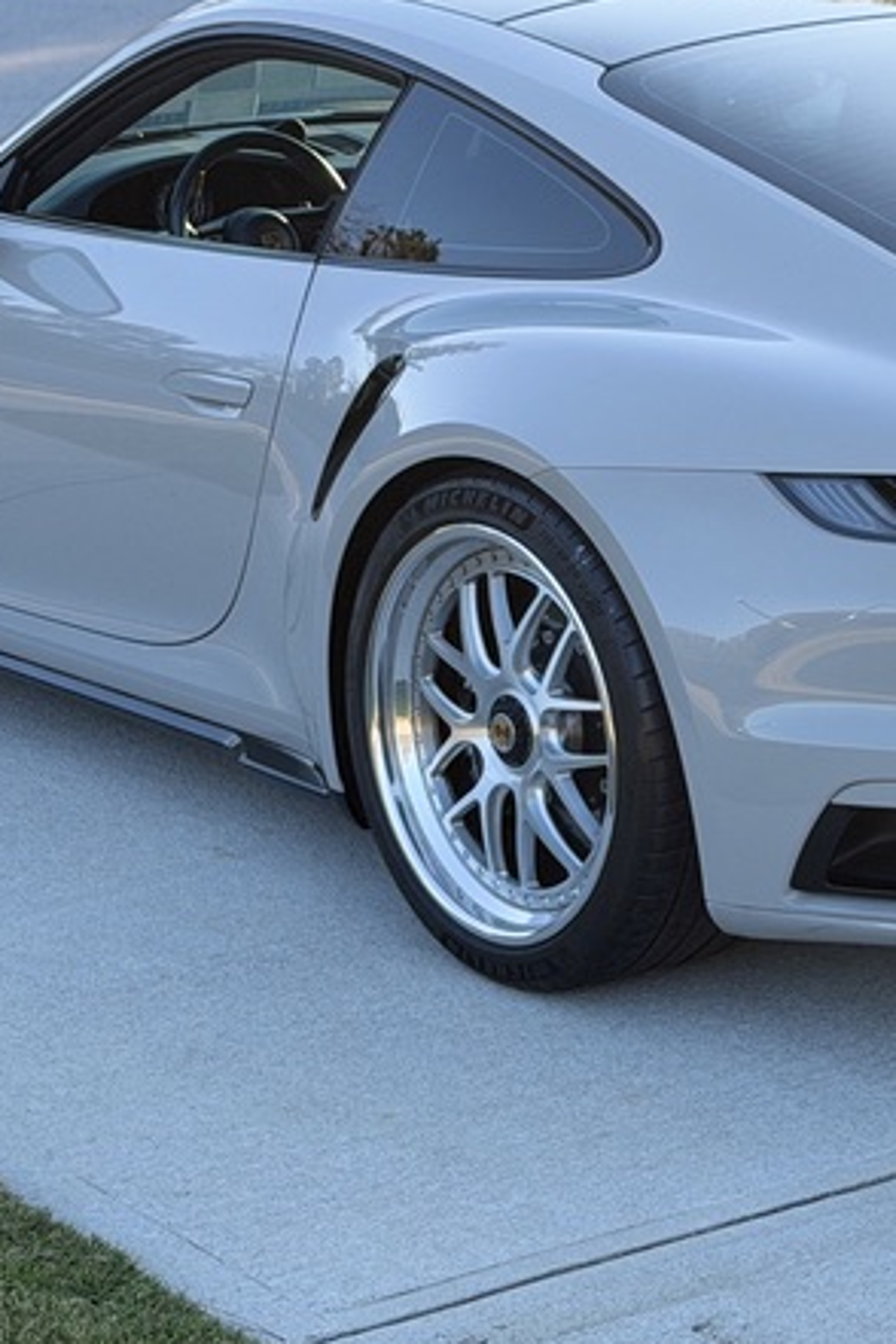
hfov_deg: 11.8
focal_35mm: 116
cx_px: 759
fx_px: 4330
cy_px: 570
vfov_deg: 17.6
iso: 64
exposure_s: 1/740
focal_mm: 6.76
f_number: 1.78
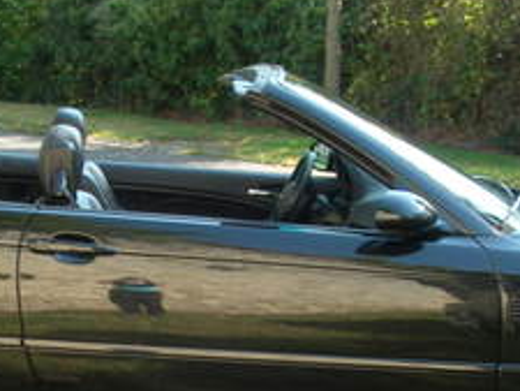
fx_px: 1623
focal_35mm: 108
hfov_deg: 18.1
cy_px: 359
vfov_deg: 13.6
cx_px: 169
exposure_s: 1/67.2
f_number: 4.8
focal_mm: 7.8
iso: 50
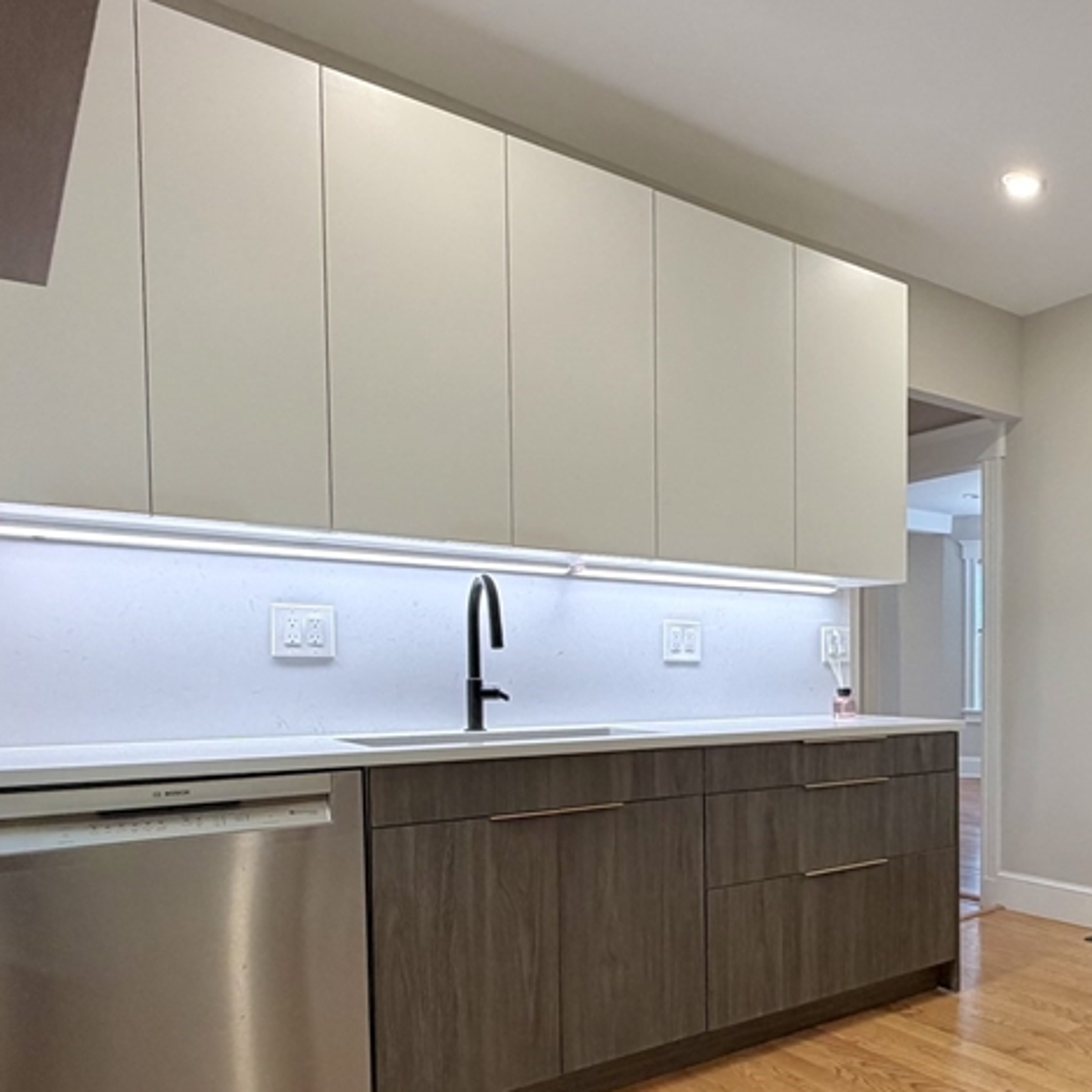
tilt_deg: -2.2
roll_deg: +0.7
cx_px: 992
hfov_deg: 51.8
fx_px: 964
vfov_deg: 58.1
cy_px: 705
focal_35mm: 27
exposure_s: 1/120
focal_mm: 2.22
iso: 160
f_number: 2.2
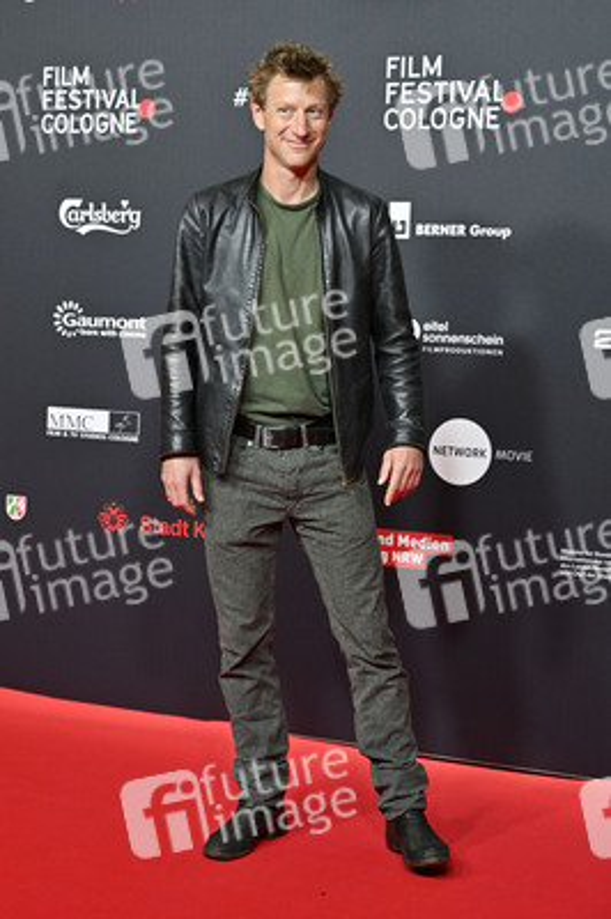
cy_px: 460
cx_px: 306
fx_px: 1479
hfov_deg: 23.3
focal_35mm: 58
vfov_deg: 34.5
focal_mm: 58
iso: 1000
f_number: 5
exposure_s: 1/200
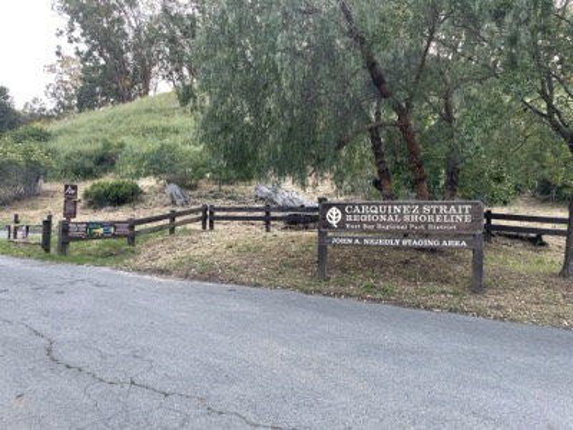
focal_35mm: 26
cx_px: 286
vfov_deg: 53.1
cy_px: 215
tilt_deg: -2.9
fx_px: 430
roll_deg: +2.9
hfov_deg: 67.3
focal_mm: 4.2
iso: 40
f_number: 1.6
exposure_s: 1/121
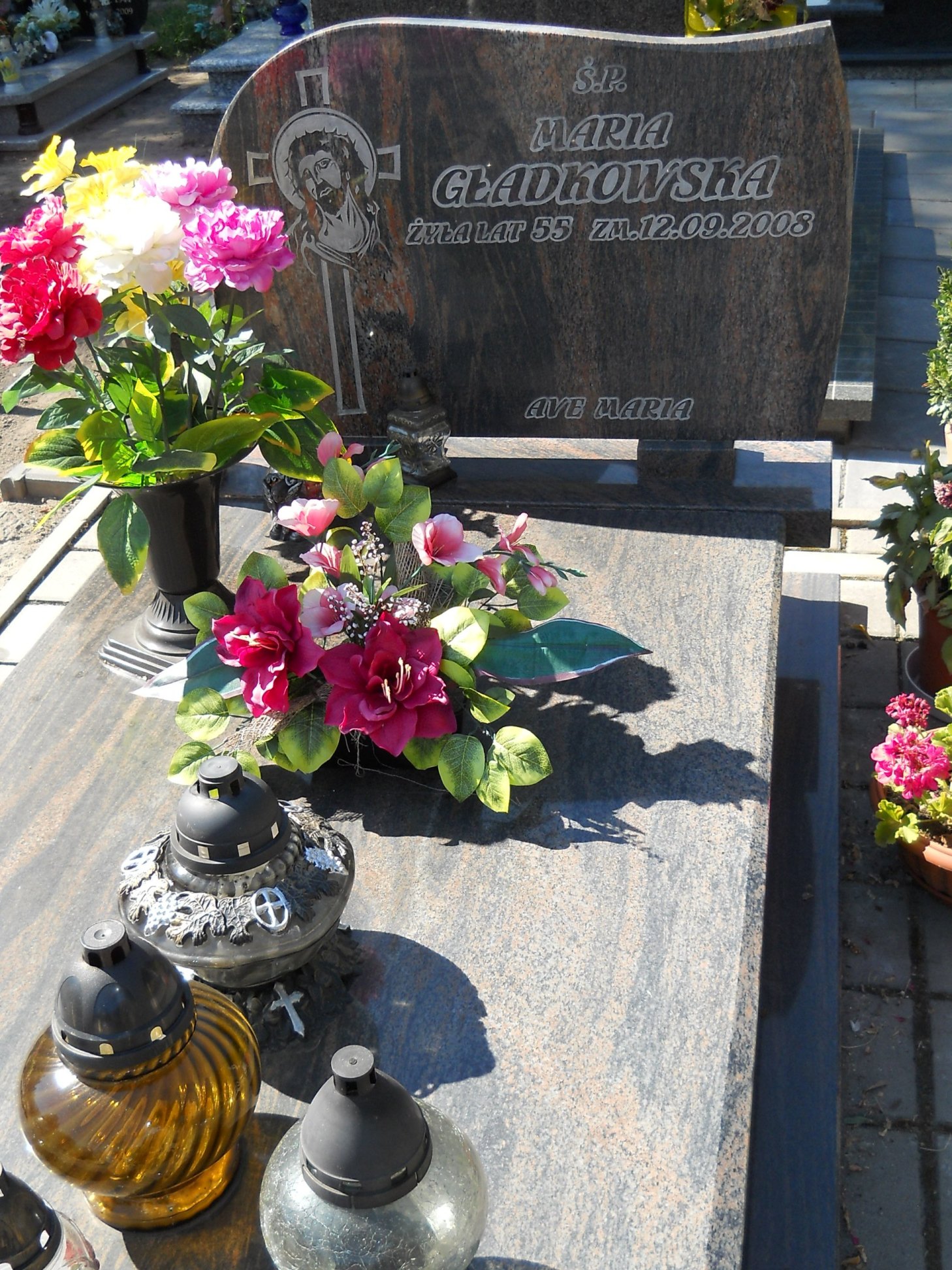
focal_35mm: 41
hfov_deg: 35.1
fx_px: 1503
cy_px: 635
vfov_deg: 45.8
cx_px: 476
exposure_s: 1/320
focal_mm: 6.72
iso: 80
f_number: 3.1
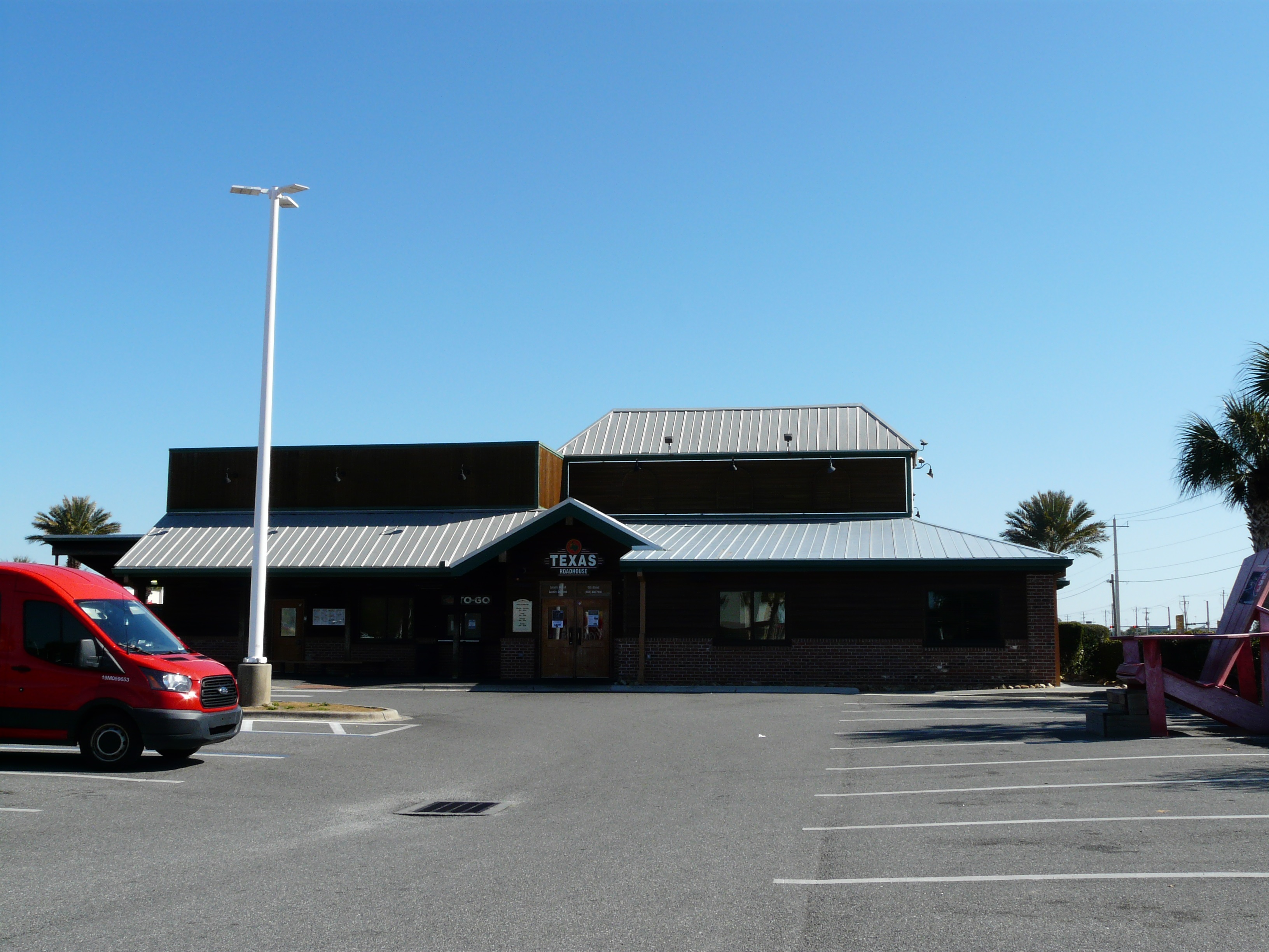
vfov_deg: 36.8
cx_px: 634
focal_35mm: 39
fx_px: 1430
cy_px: 476
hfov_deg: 47.9
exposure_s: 1/400
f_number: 6.3
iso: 100
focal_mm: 6.4
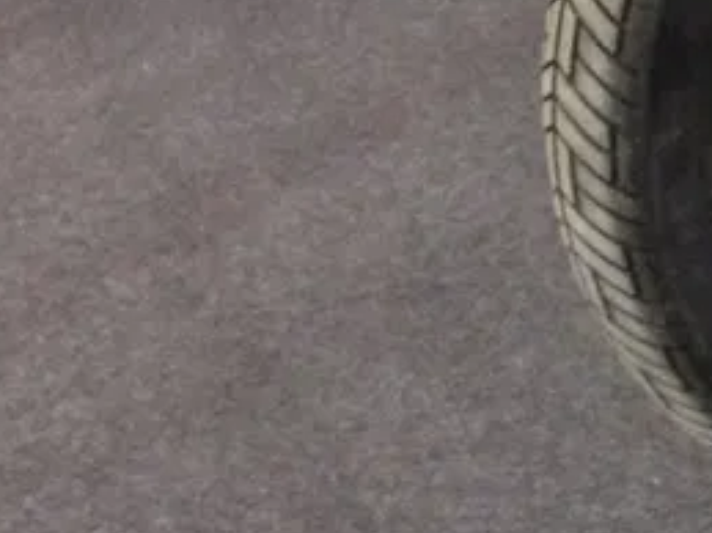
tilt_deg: -14.6
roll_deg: -1.2
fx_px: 3146
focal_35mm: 153
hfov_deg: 11.2
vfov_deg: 9.3
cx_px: 1611
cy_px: -398
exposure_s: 1/20
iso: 200
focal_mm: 4.12
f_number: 2.4
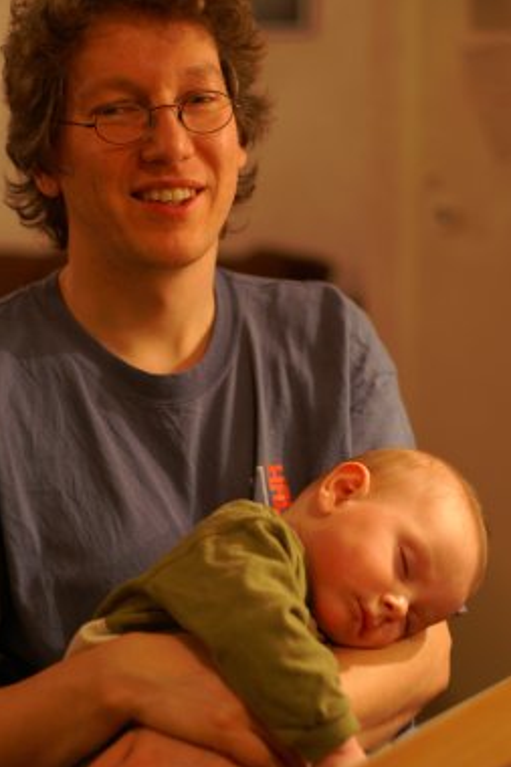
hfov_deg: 17.3
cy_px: 402
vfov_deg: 25.7
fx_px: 1683
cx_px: 246
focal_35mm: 79
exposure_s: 1/20
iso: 400
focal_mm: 50
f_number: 2
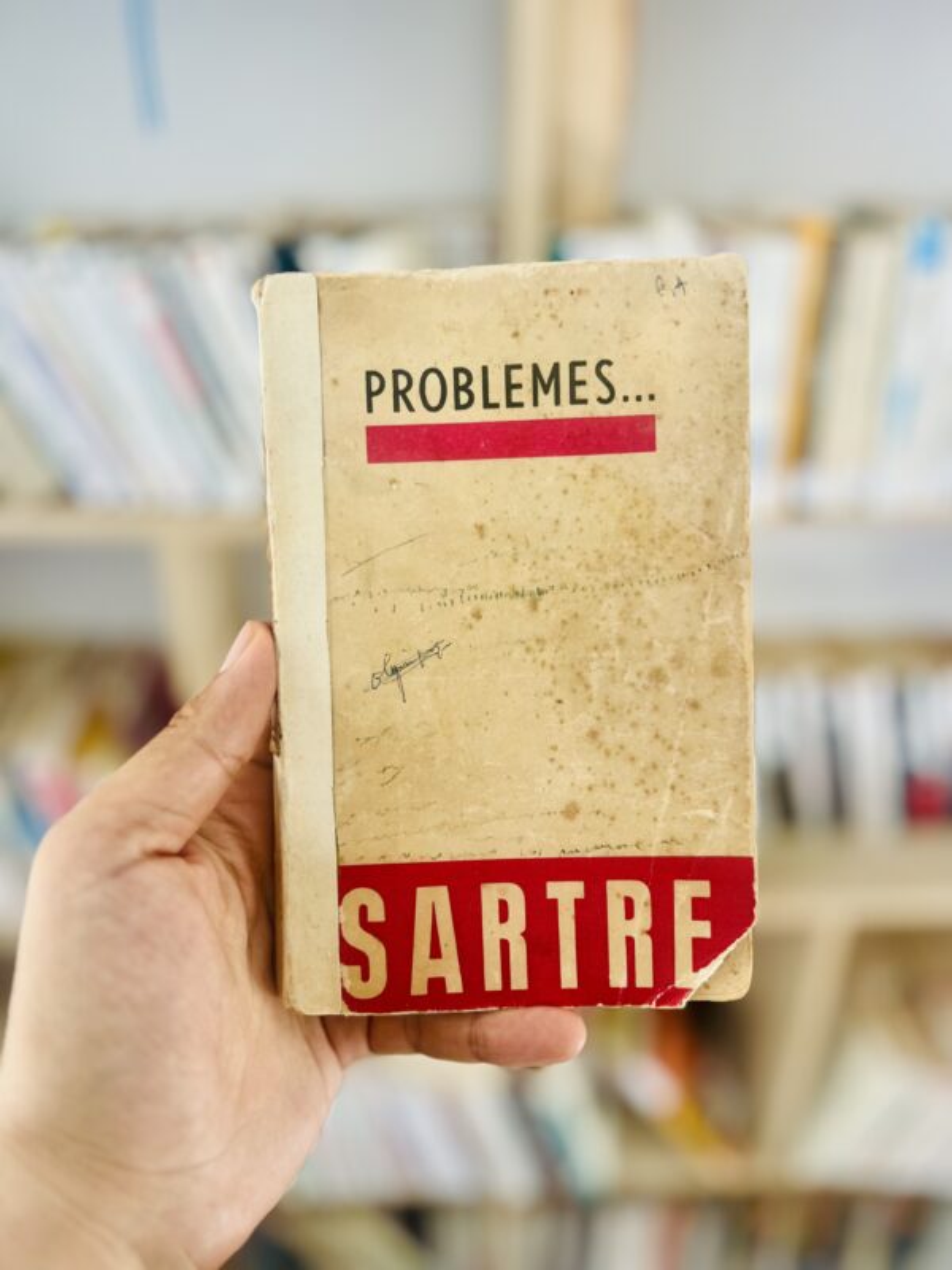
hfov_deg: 53.1
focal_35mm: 26
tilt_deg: -29.0
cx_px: 476
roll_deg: +0.4
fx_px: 953
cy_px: 635
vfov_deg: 67.3
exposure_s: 1/121
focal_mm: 5.7
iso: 40
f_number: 1.5
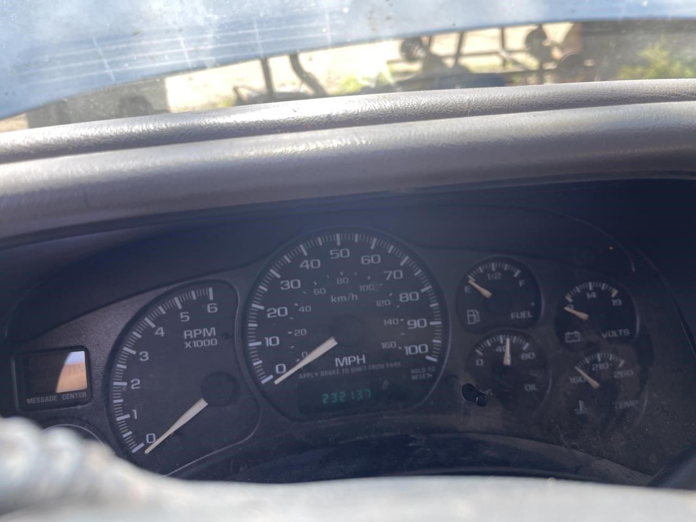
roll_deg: +0.4
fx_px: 503
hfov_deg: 69.4
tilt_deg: -28.5
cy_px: 261
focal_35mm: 25
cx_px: 348
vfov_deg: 54.9
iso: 32
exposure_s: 1/123
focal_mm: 5.1
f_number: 1.6
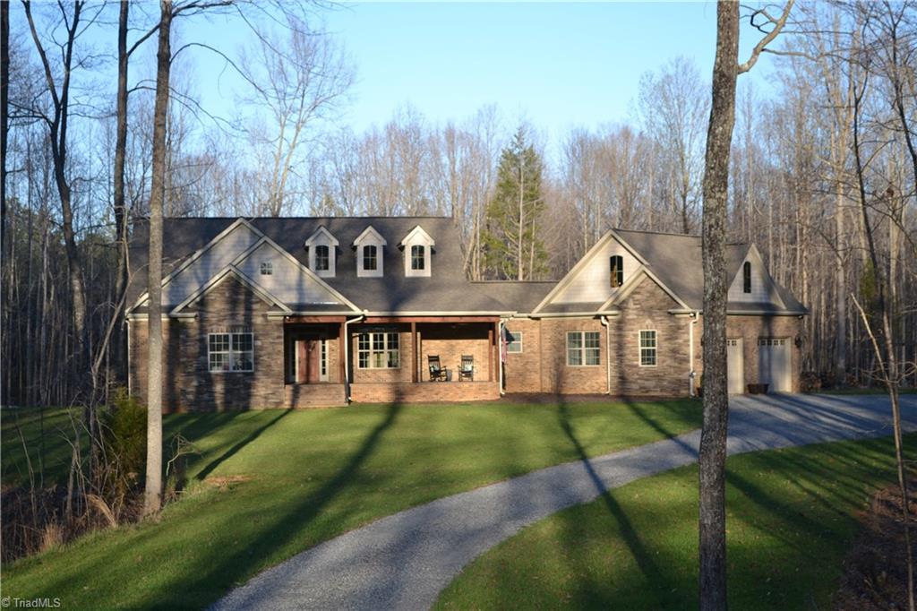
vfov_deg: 18.9
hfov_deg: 28.1
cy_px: 306
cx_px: 458
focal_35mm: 72
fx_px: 1833
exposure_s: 1/160
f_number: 6.3
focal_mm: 48
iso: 100
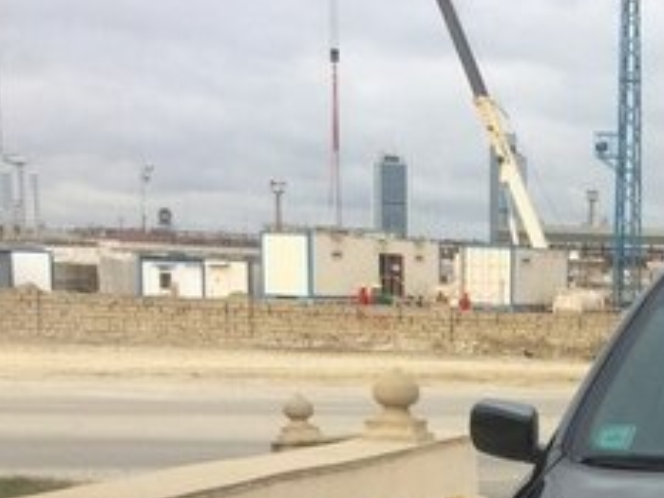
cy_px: 608
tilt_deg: -8.3
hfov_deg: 22.3
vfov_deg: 17.1
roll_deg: +0.7
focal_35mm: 82
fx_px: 1574
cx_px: 755
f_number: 2.2
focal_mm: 4.15
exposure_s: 1/977
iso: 32
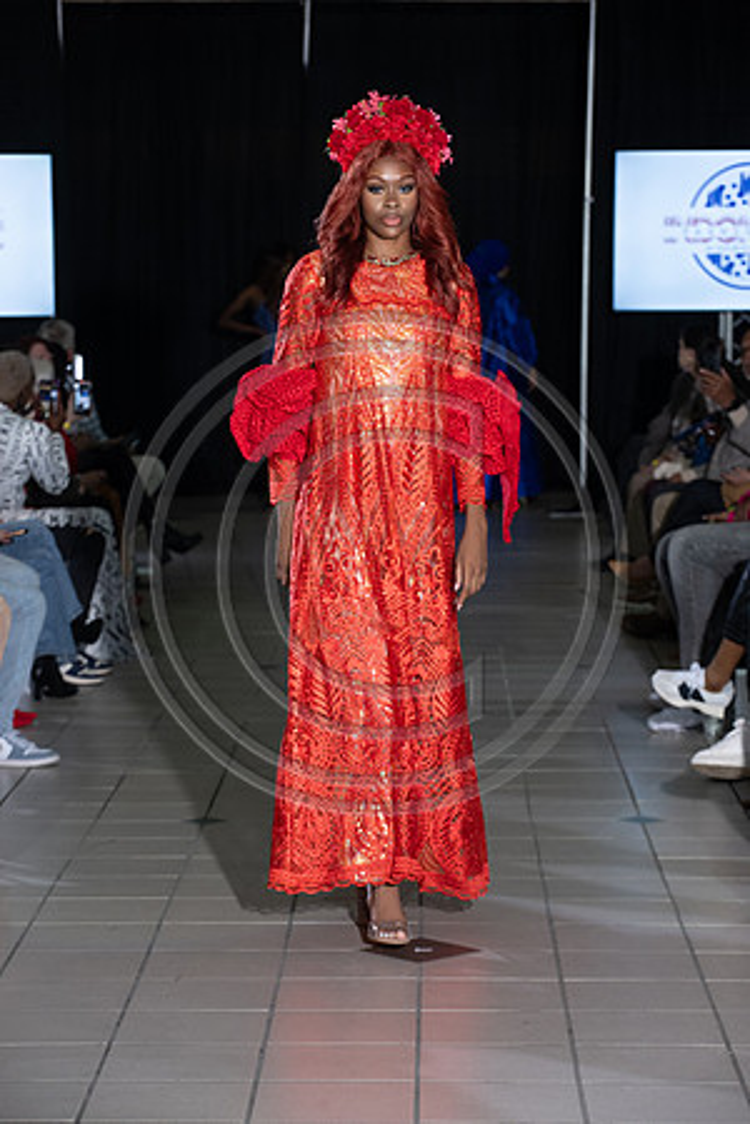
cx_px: 375
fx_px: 3281
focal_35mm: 105
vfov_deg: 19.5
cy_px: 562
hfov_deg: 13.0
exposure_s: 1/160
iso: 1250
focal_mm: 105
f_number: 5.6
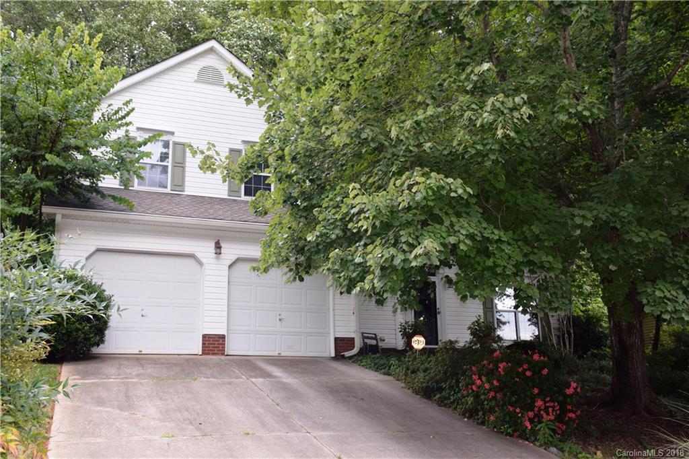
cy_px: 230
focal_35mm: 36
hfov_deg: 53.1
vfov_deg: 36.8
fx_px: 689
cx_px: 344
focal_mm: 24
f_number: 5.6
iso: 250
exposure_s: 1/125
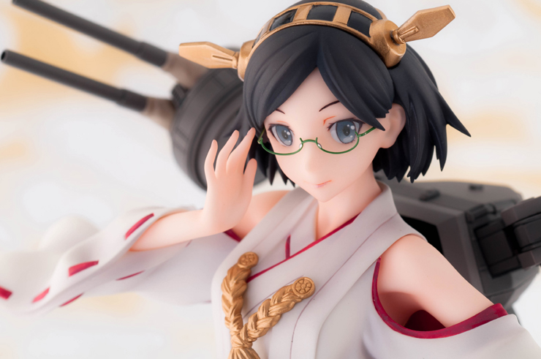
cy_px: 180
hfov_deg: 24.7
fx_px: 1238
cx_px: 270
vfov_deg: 16.5
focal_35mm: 82
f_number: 8
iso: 200
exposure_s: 1/125
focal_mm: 55
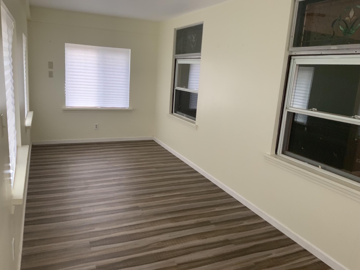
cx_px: 180
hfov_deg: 61.7
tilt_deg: -11.9
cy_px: 135
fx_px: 302
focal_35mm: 29
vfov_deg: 48.2
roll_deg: -5.4
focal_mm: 3
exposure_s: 1/60
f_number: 1.8
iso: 80
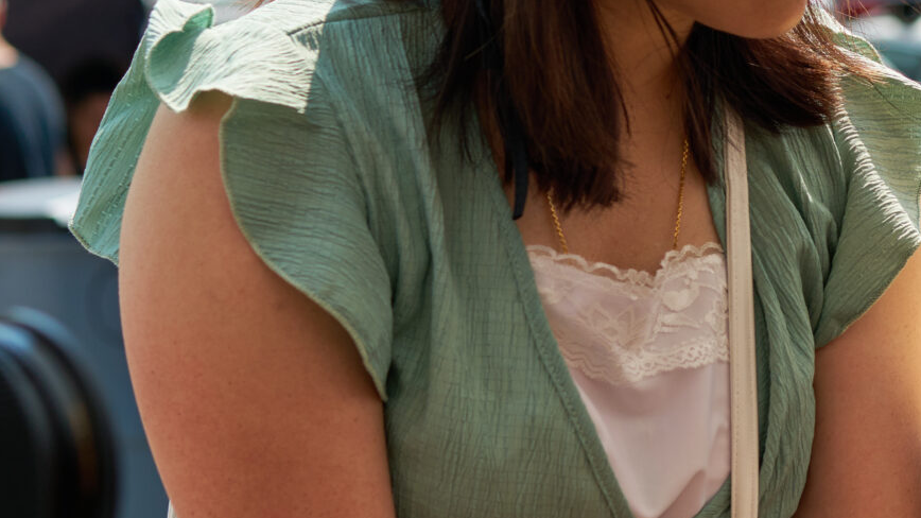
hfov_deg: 12.3
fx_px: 4151
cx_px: 1145
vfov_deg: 7.1
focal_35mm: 170
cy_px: 226
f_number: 4
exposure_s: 1/100
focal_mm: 55
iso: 100
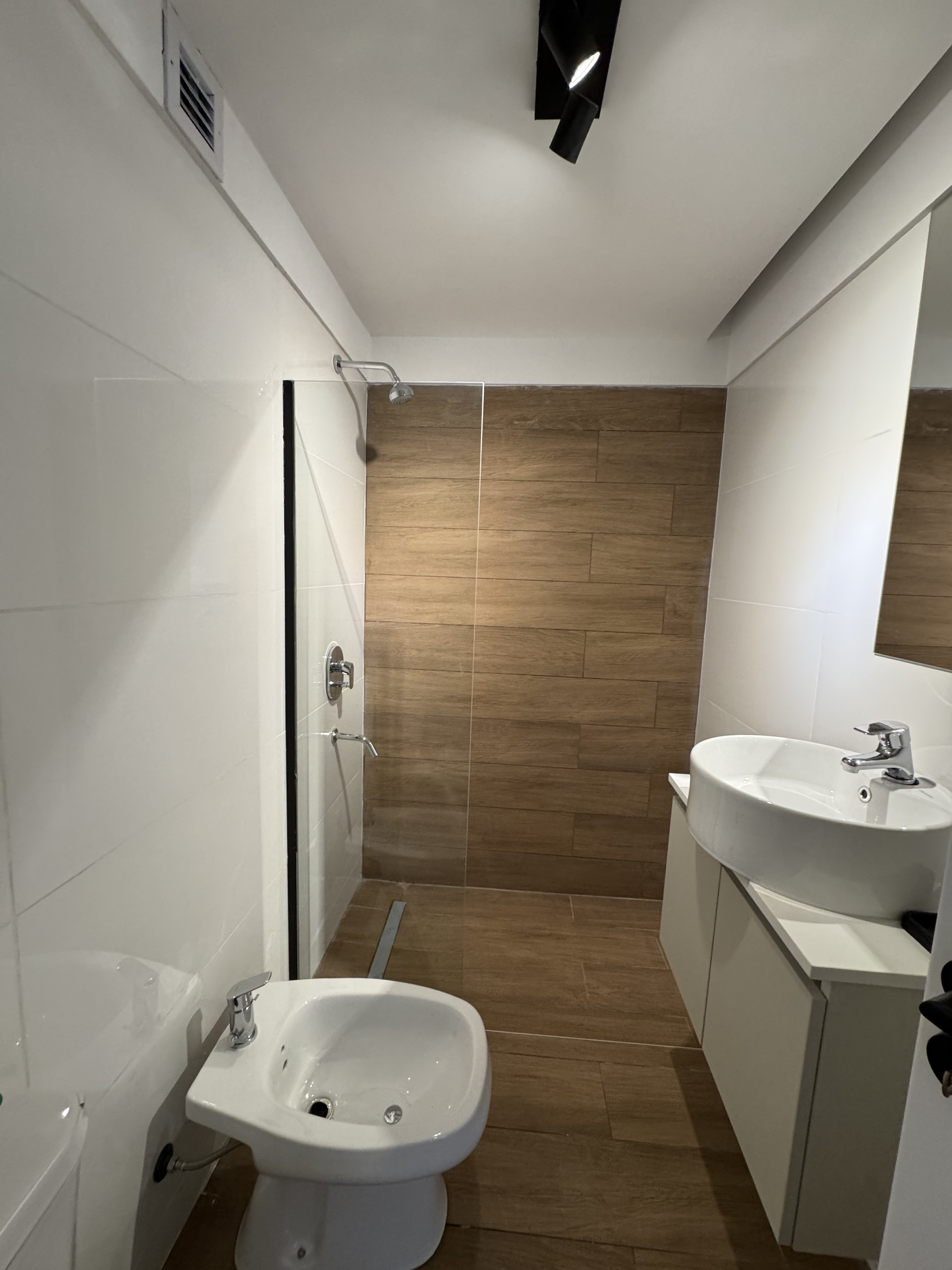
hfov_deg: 85.7
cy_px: 635
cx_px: 476
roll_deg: -2.5
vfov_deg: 102.1
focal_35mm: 14
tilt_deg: -8.2
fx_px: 513
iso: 320
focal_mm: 2.22
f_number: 2.2
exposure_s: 1/100
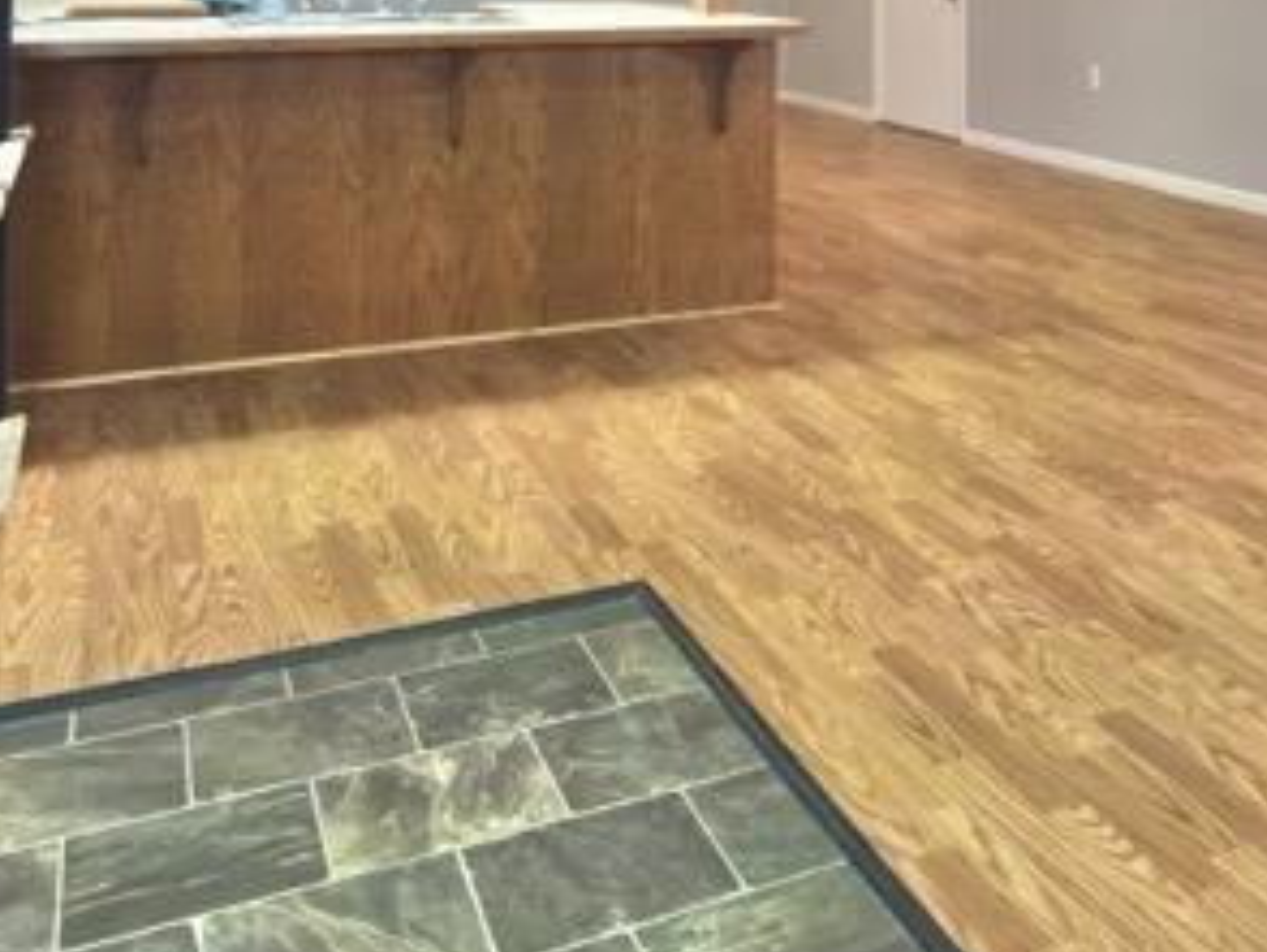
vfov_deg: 34.3
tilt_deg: +0.2
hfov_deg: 49.8
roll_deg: -0.3
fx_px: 1355
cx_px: 754
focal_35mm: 37
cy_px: -52
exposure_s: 1/24
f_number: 2.2
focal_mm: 2.22
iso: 250
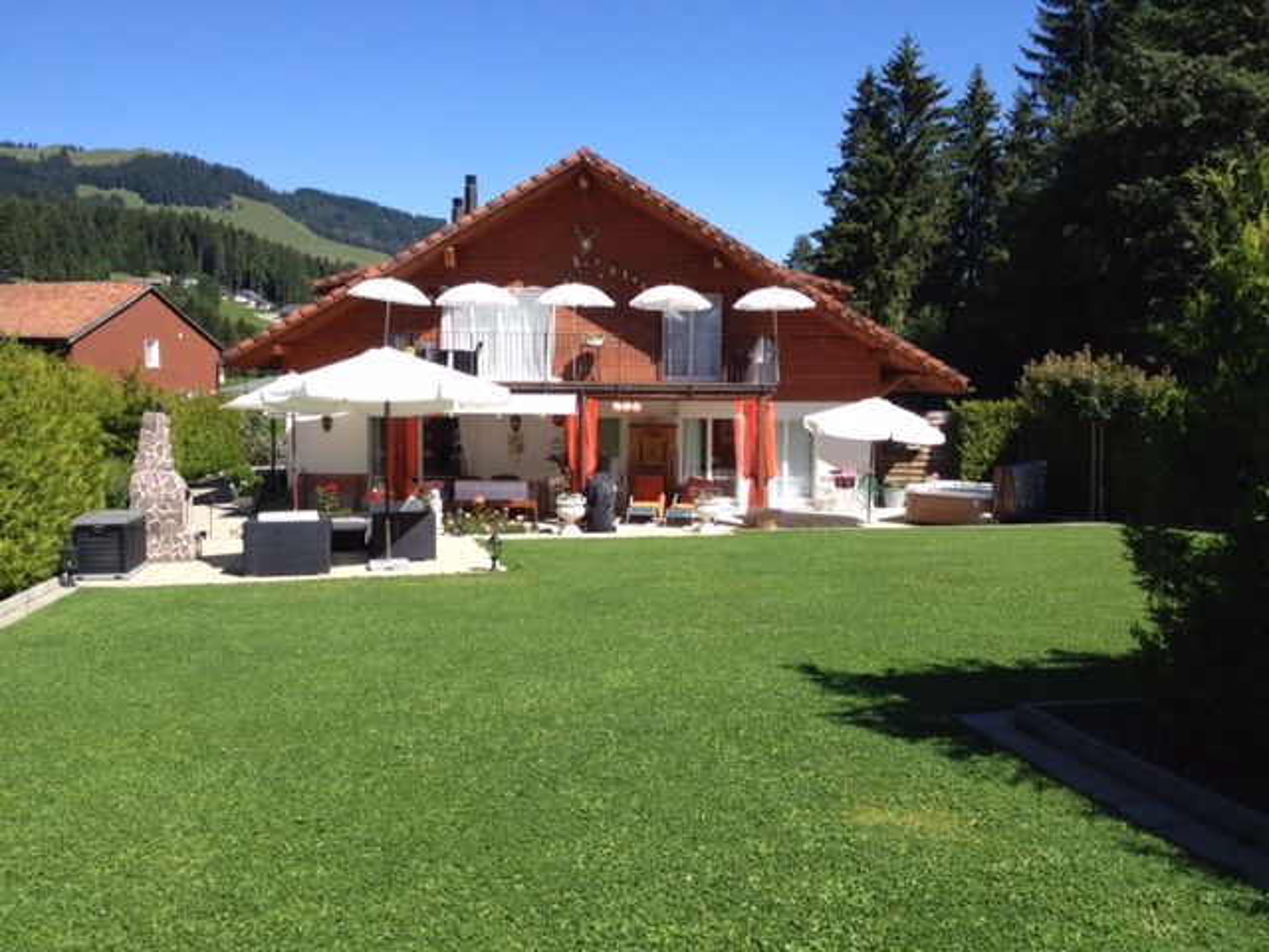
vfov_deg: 40.7
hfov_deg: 52.6
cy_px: 476
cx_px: 634
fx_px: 1283
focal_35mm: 35
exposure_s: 1/1416
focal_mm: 4.28
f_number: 2.4
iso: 80
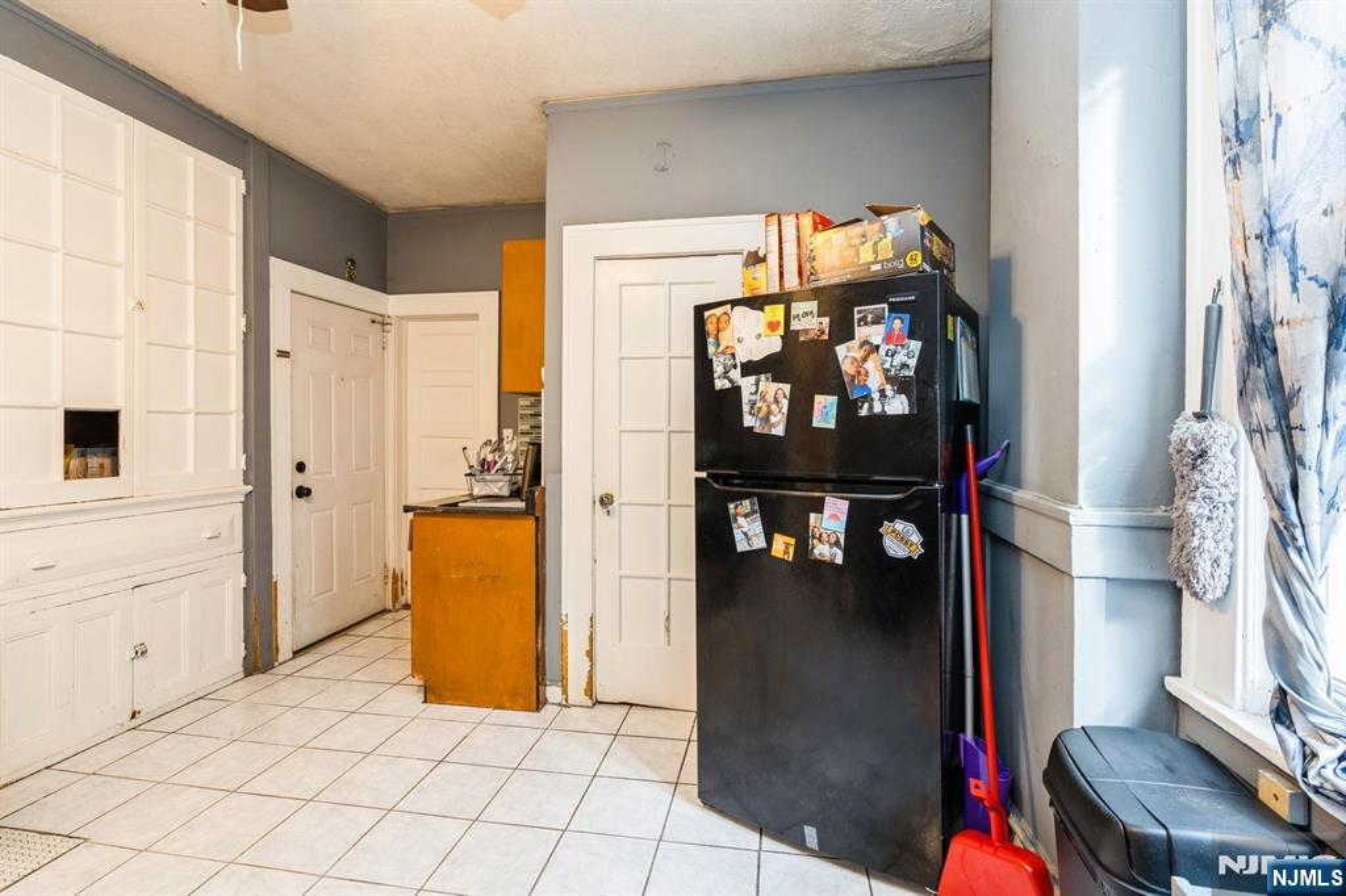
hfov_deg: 96.8
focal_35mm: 16
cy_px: 448
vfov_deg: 73.7
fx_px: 598
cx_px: 673
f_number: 8
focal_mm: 16
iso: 400
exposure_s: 1/5
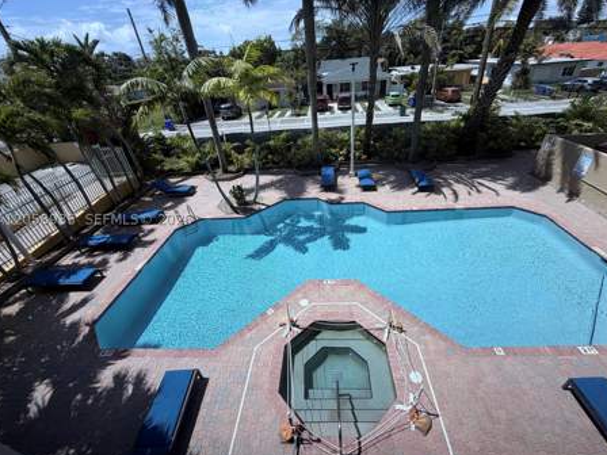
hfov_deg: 98.1
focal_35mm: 15
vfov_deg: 81.7
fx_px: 263
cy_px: 219
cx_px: 317
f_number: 2.2
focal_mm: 2.22
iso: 50
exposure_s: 1/502
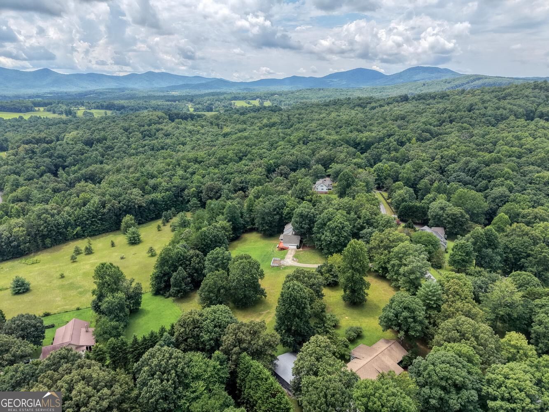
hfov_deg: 71.6
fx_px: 381
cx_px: 274
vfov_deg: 56.8
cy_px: 206
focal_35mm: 24
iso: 330
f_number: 1.8
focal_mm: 8.67
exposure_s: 1/8000
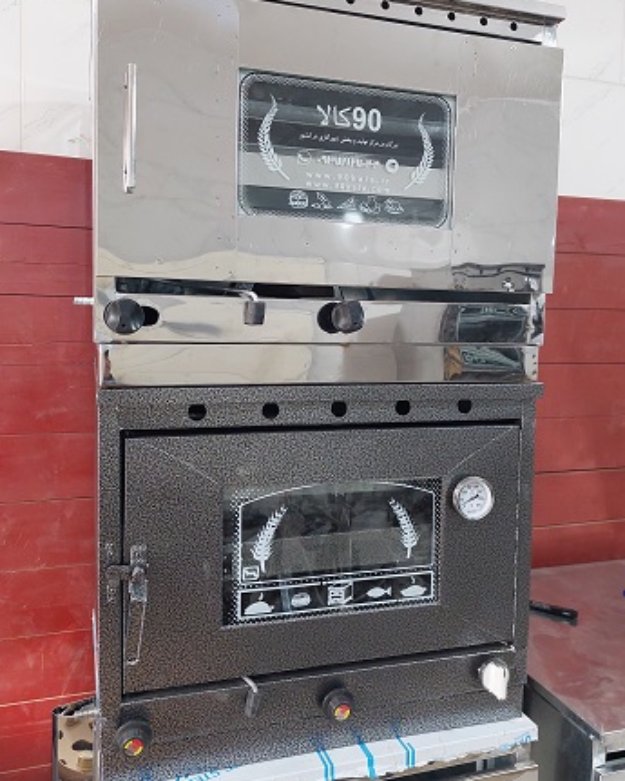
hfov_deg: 50.0
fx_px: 670
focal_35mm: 29
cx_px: 313
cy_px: 356
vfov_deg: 60.3
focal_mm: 5.23
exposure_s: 1/100
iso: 250
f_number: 1.8
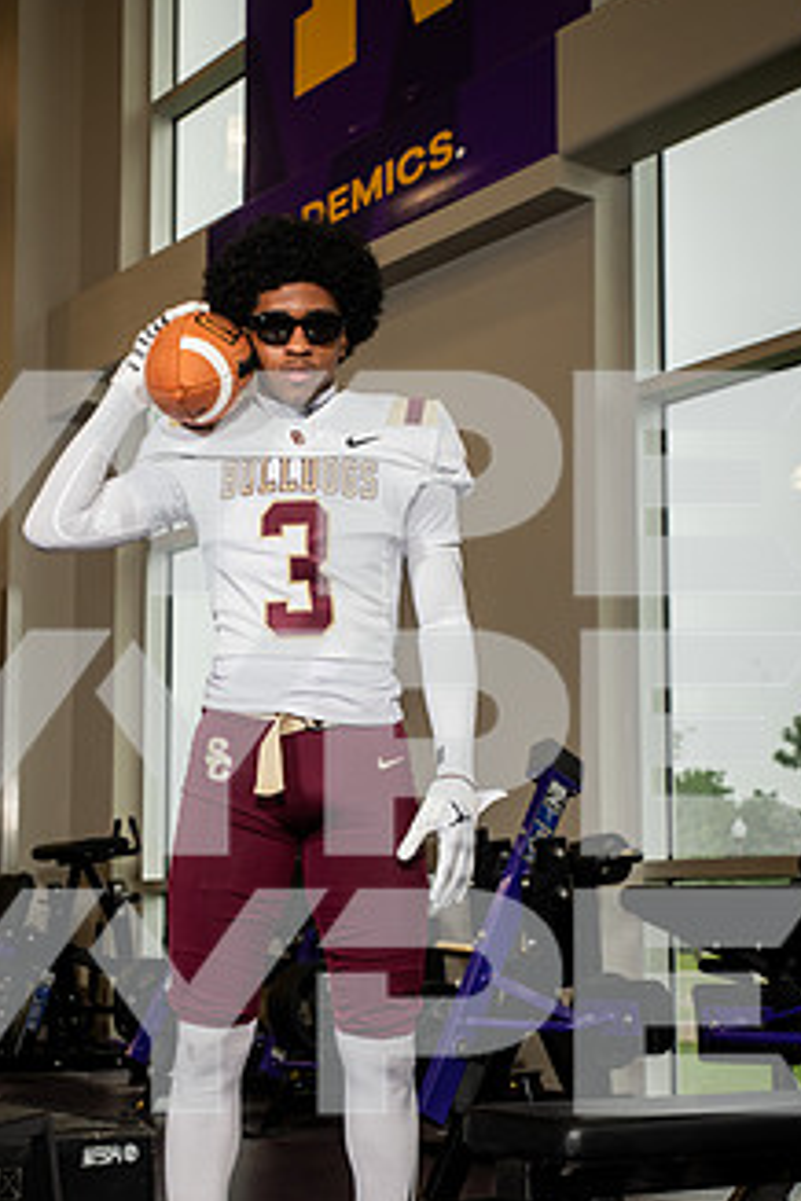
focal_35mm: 55
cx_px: 283
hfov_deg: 24.5
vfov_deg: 36.1
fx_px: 1835
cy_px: 746
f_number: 5.6
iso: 500
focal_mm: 40
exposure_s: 1/250
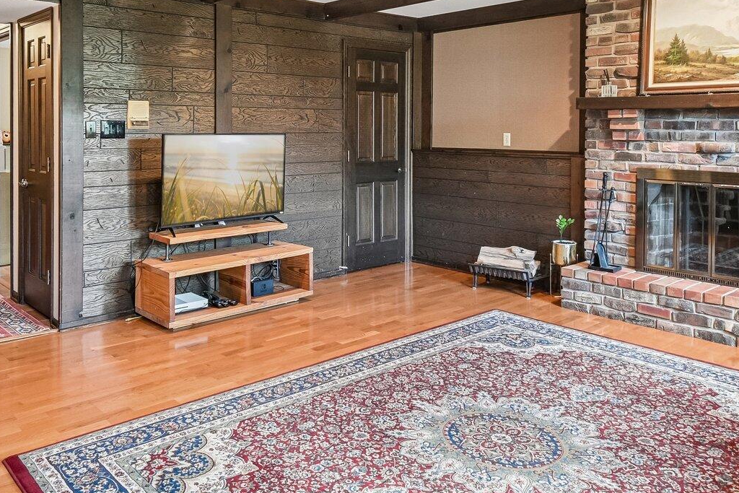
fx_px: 616
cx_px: 328
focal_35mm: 30
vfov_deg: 42.6
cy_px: 137
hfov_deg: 61.8
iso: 400
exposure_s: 1/2.5
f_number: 8
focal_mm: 10
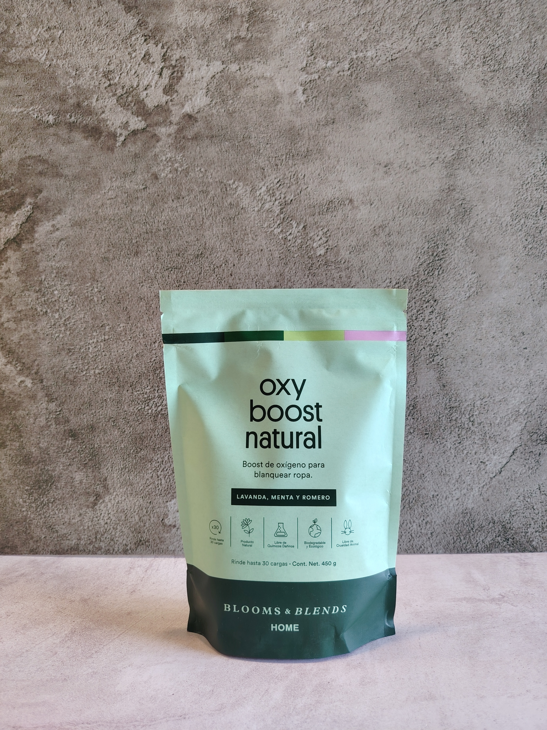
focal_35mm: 24
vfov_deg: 71.6
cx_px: 274
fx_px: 506
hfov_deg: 56.8
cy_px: 365
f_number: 1.75
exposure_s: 1/40
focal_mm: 5.25
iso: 291
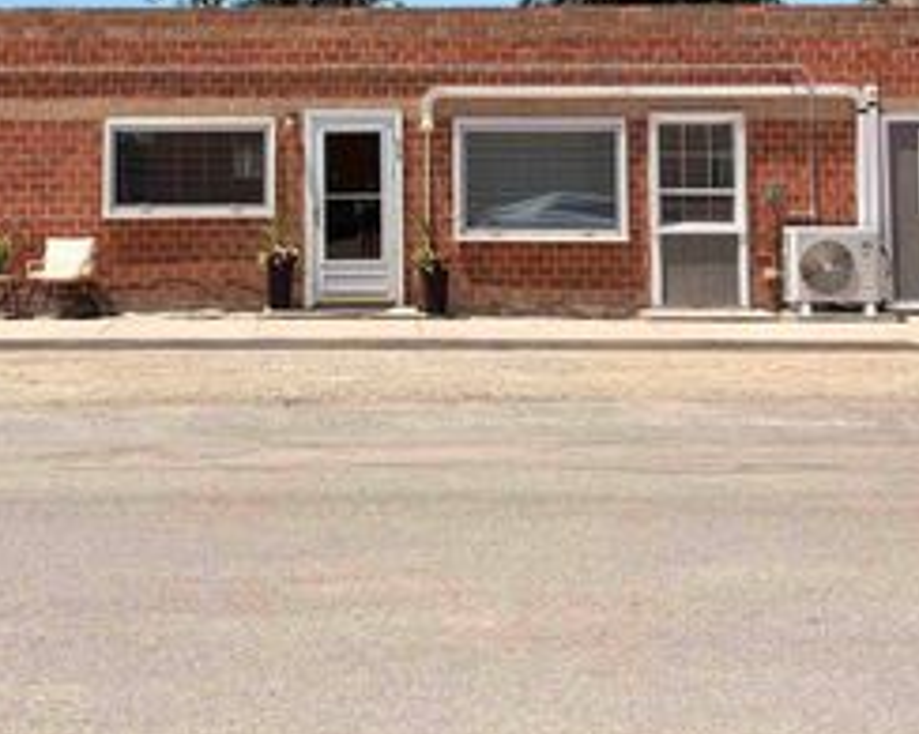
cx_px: 358
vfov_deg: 28.1
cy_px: 77
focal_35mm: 52
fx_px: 1414
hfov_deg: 35.9
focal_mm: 5.96
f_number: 1.6
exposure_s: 1/3279
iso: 50
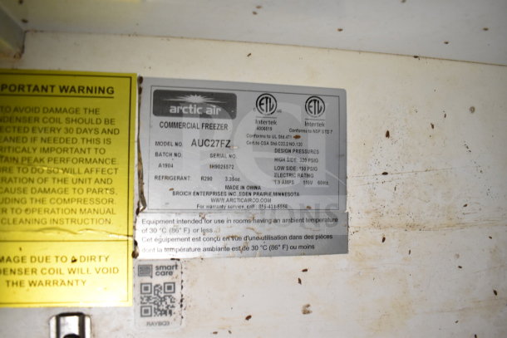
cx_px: 254
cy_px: 169
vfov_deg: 48.0
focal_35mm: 27
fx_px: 380
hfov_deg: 67.4
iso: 1100
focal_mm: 18
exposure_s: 1/30
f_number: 3.5
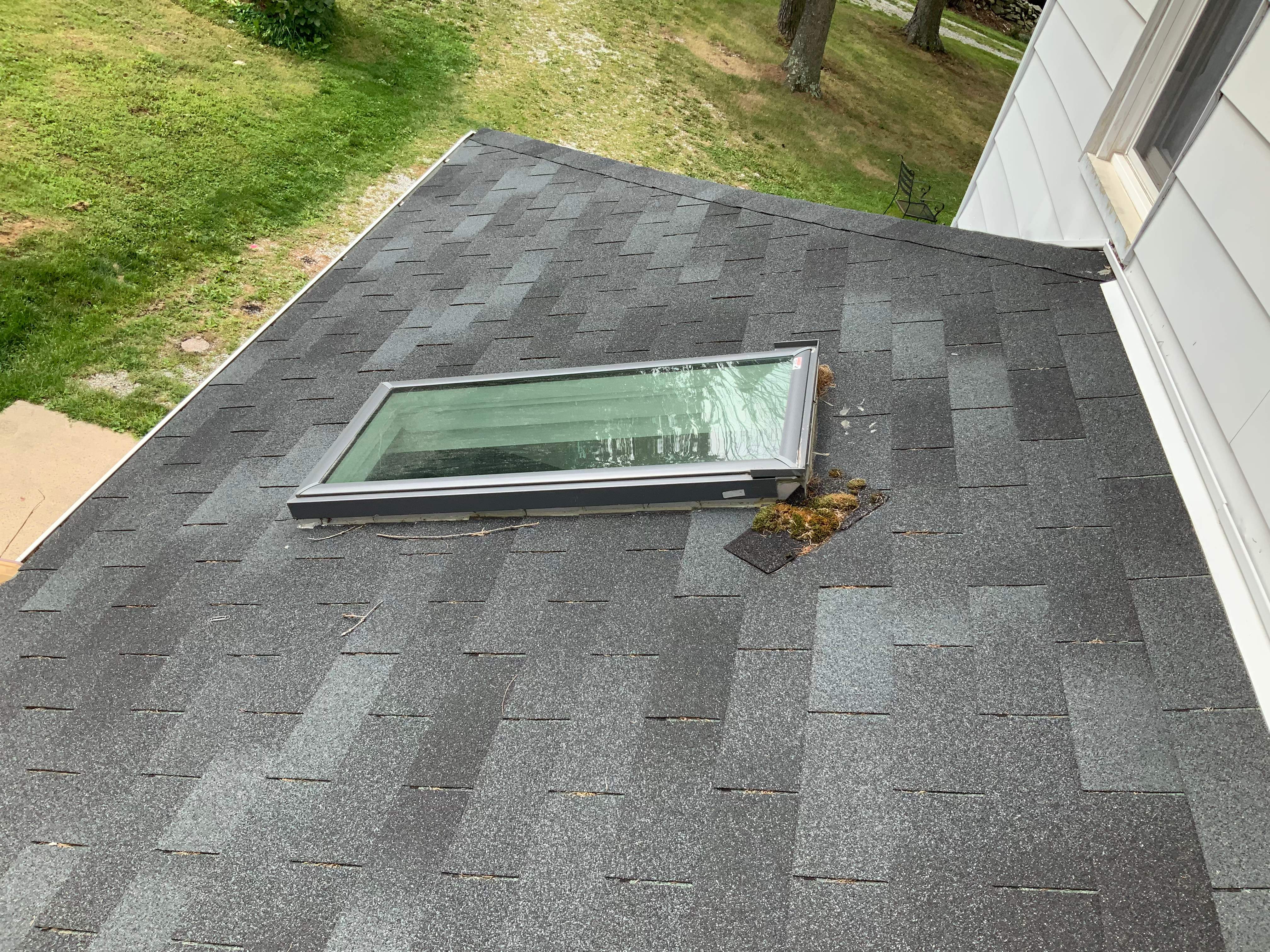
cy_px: 476
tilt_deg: -37.1
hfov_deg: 61.7
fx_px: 1064
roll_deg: -13.7
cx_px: 635
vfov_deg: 48.2
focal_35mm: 29
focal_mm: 3
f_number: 1.8
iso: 16
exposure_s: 1/709
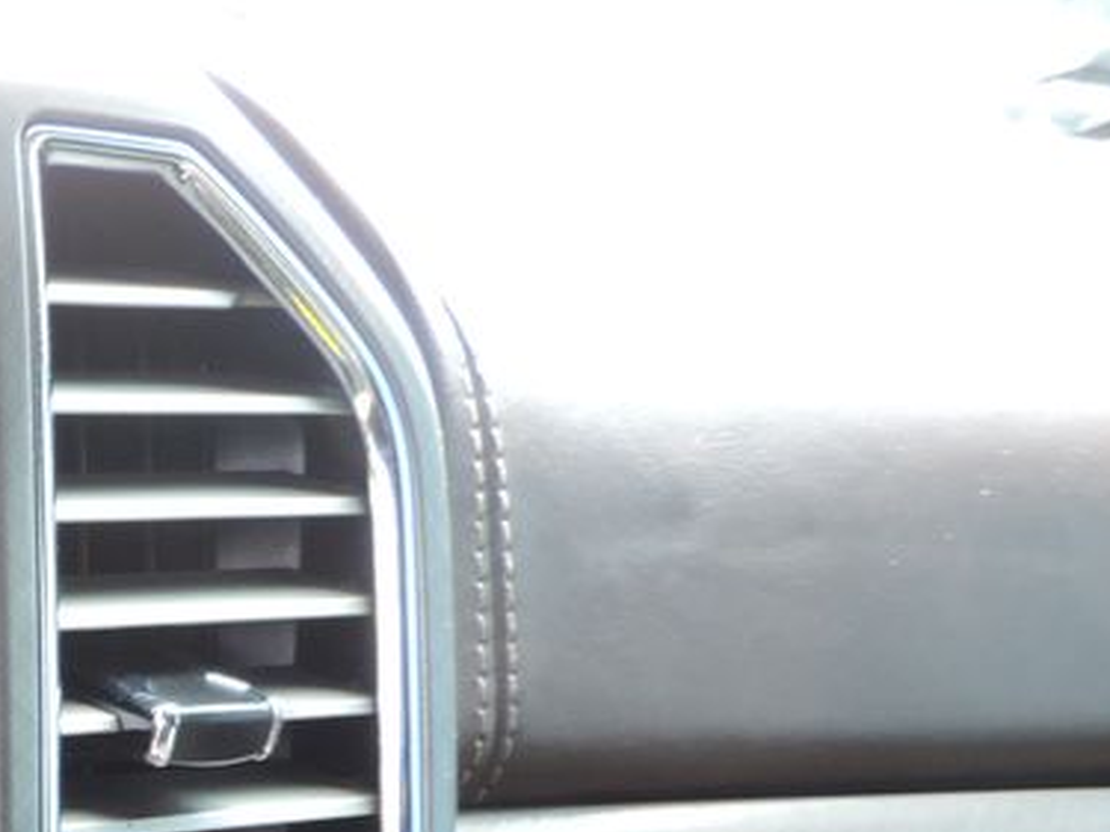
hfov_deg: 19.9
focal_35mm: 82
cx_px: -654
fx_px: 2629
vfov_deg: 16.5
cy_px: 1208
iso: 80
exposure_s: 1/40
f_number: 3
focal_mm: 4.3
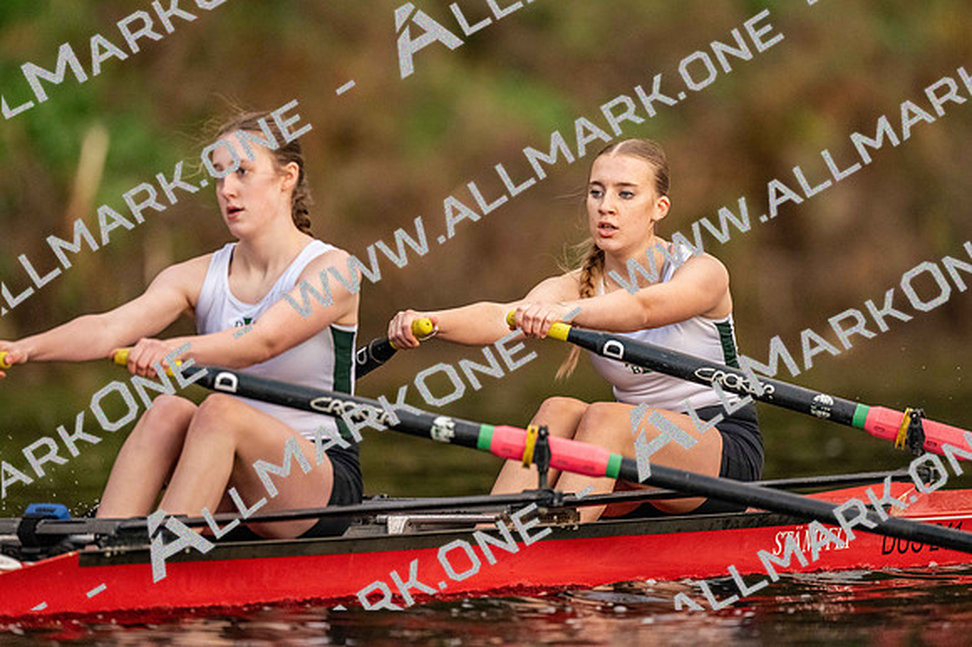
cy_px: 324
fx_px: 16194
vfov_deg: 2.3
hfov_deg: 3.4
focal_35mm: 600
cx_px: 486
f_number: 4
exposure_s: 1/2500
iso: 6400
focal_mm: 600
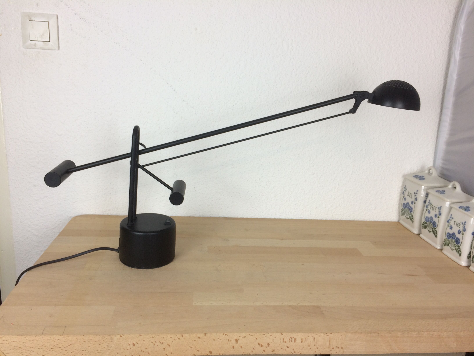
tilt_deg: -14.0
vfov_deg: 48.2
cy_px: 178
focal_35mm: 29
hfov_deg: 61.7
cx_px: 237
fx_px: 397
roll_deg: -4.0
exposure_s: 1/50
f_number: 2.2
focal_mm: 4.15
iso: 32
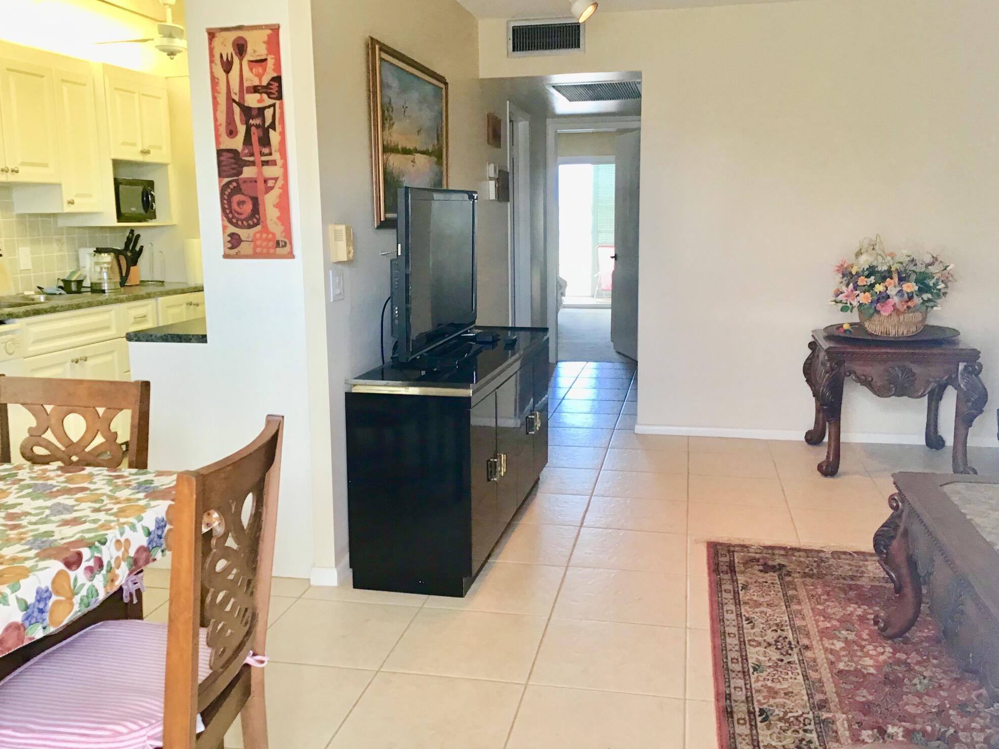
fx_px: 924
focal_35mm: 32
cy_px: 363
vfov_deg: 44.2
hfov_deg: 56.8
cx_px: 509
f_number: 2.4
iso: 50
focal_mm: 3.3
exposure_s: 1/30
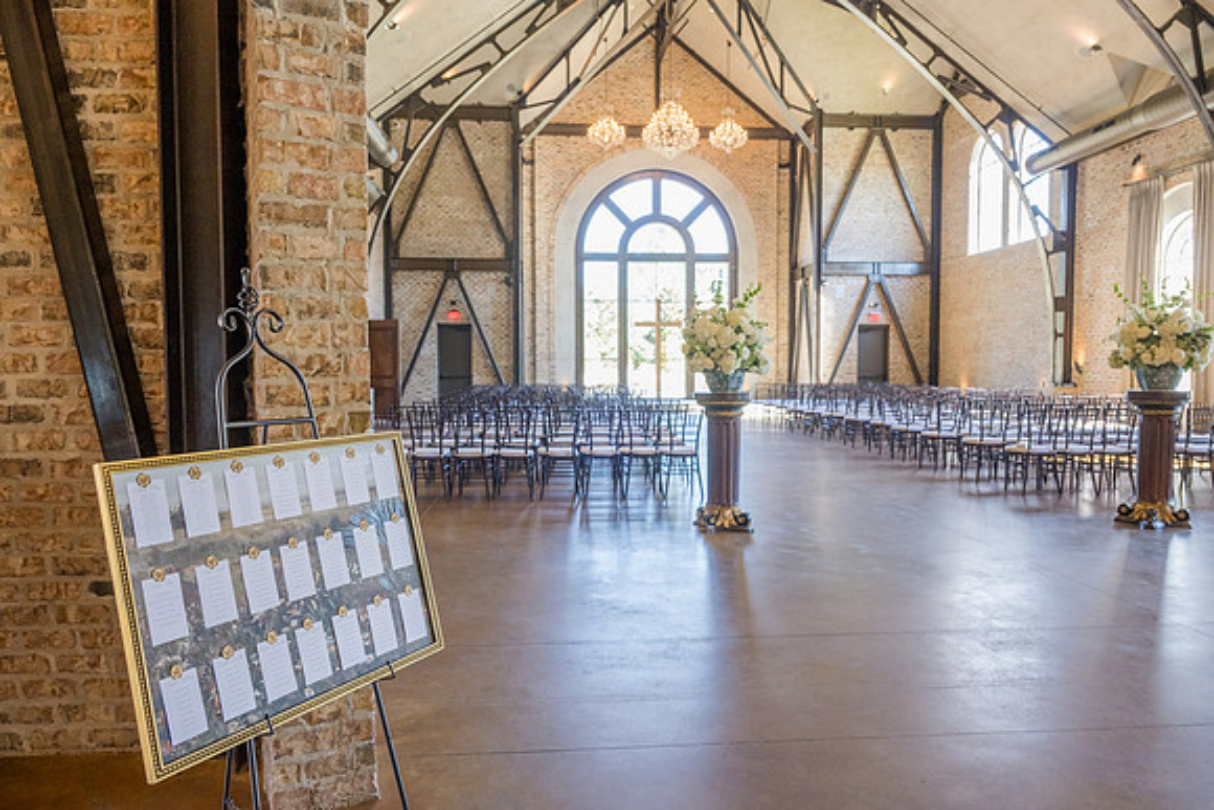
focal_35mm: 25
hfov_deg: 72.2
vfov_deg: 51.9
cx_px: 618
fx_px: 832
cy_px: 411
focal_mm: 24
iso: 1600
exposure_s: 1/100
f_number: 5.6
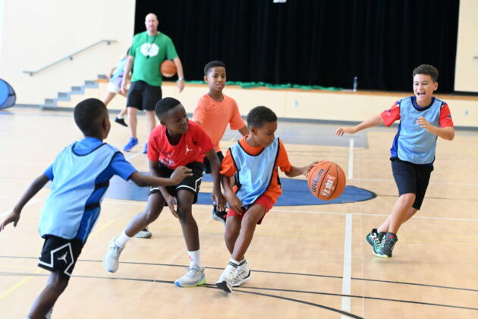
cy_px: 160
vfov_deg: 13.0
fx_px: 1394
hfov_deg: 19.5
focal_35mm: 105
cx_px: 239
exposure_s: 1/2000
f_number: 2.8
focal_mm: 70
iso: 16000
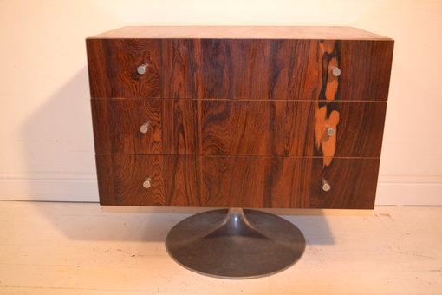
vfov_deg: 36.9
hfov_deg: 53.1
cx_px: 221
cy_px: 148
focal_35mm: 36
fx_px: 442
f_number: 4
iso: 1250
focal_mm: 24
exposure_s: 1/60
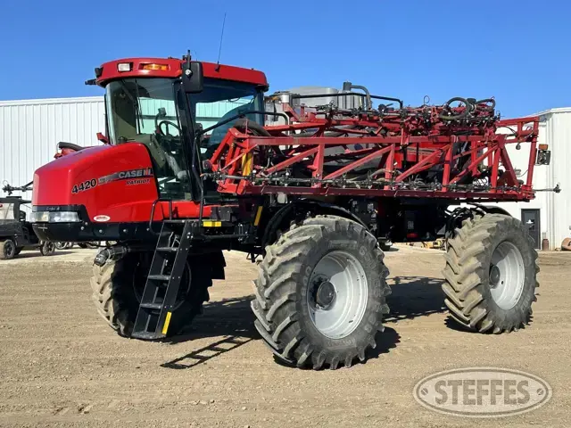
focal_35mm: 48
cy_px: 214
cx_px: 286
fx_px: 792
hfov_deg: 39.7
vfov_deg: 30.3
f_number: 1.78
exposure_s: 1/3257
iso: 64
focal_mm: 6.86
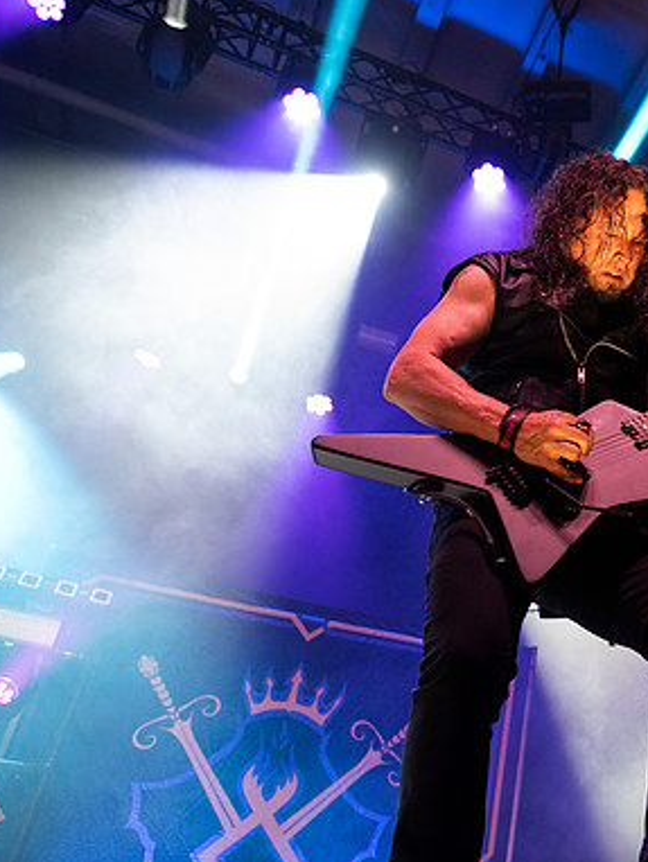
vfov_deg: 47.8
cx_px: 648
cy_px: 444
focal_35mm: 39
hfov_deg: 33.7
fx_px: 972
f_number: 3.2
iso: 2500
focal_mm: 24
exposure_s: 1/320
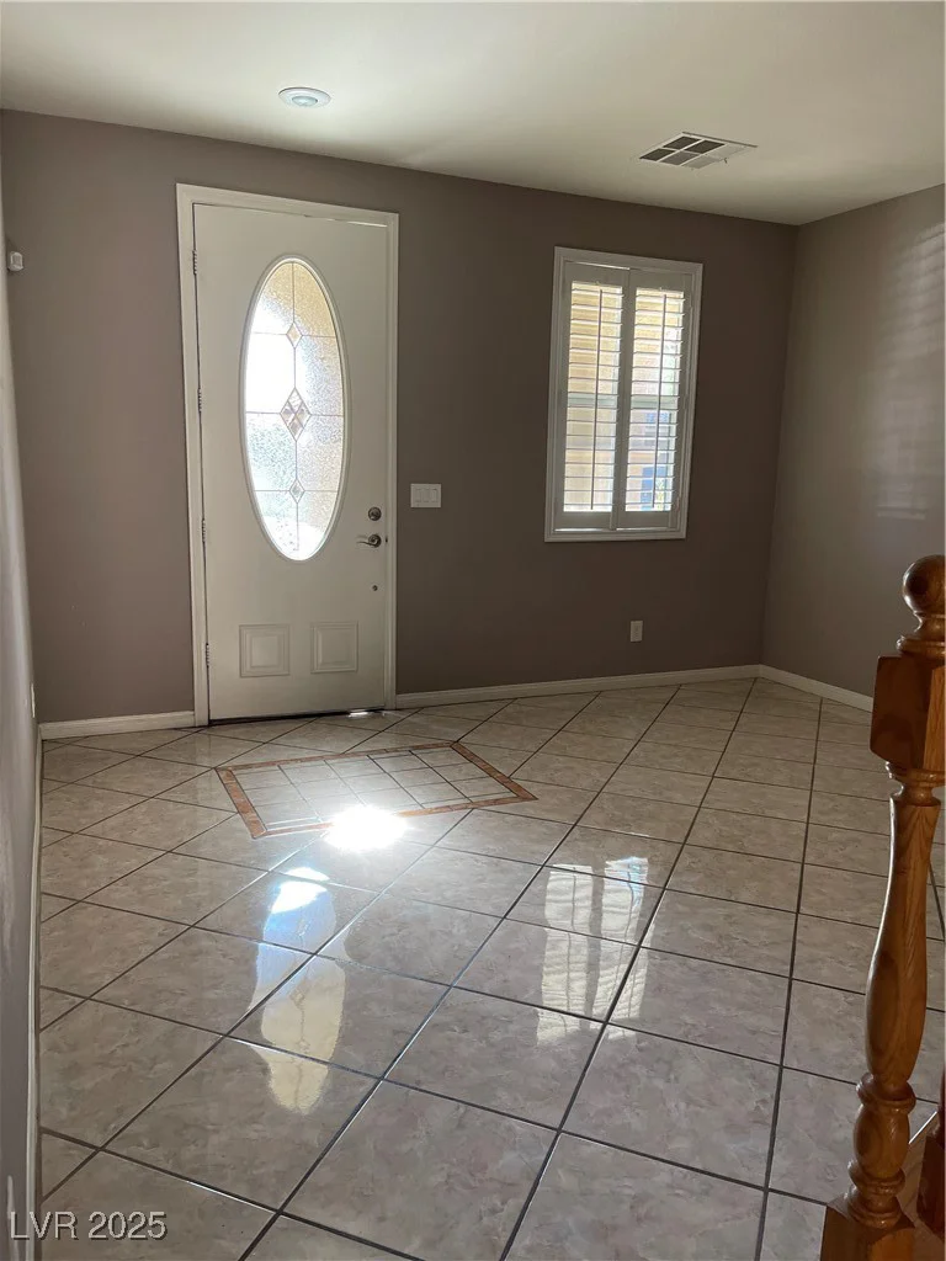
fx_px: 911
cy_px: 630
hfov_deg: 54.9
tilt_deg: -10.7
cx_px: 473
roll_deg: -1.8
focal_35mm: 25
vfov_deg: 69.4
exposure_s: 1/120
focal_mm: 5.1
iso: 100
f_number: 1.6
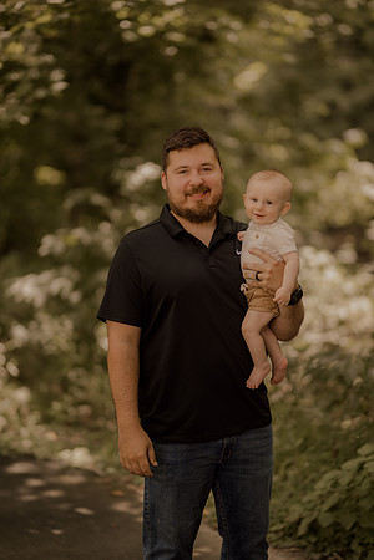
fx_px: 1324
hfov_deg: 16.1
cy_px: 280
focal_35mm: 85
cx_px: 187
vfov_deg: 23.9
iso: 160
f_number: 1.4
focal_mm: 85
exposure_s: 1/1250
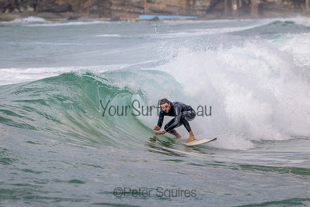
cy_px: 104
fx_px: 4392
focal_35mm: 510
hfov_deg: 4.0
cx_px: 155
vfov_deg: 2.7
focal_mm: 510
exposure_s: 1/2000
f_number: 10
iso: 1100
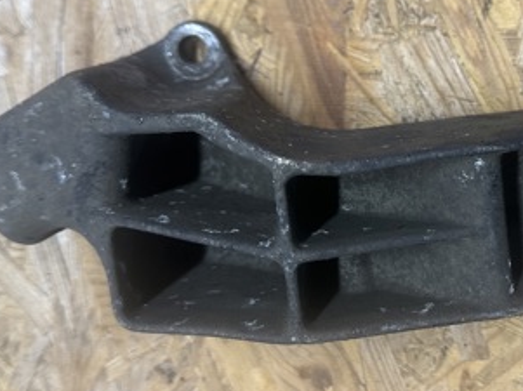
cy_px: 138
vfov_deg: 28.4
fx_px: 770
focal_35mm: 51
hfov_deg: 36.8
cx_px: 381
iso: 250
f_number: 1.78
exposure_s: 1/50
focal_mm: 6.86
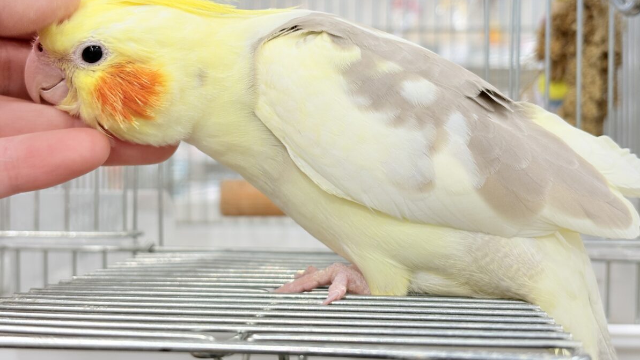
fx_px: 967
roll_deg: -0.4
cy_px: 123
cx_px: 321
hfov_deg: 36.6
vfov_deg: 21.0
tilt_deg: -0.2
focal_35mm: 57
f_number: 1.6
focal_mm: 5.96
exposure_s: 1/50
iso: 40
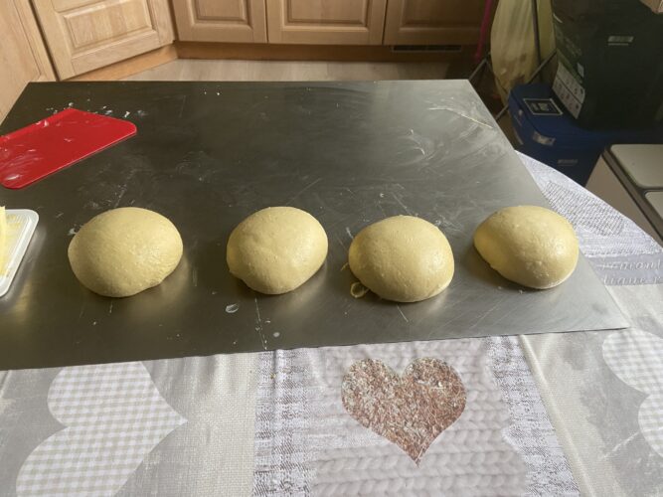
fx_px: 498
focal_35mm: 26
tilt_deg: -46.6
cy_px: 248
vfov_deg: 53.0
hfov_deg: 67.3
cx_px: 332
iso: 200
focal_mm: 4.25
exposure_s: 1/60
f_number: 1.8
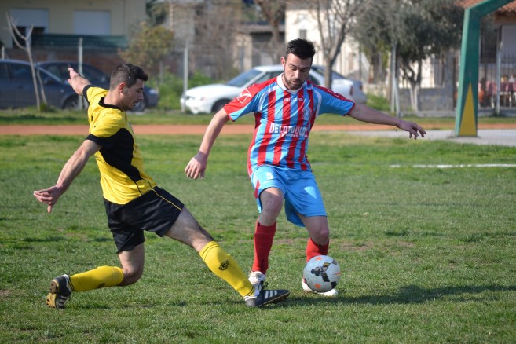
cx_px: 258
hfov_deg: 10.1
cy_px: 172
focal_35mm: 204
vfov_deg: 6.7
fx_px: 2917
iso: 400
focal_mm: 135
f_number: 5.6
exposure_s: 1/1250
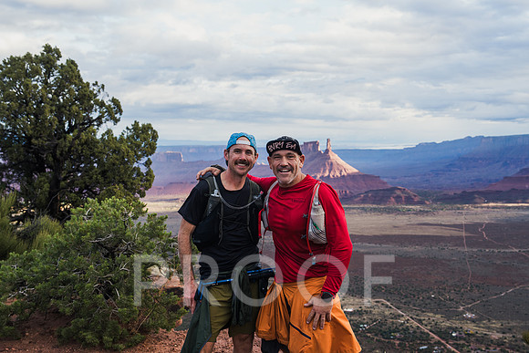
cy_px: 176
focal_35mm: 39
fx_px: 579
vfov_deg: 33.9
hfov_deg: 49.0
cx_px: 286
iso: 250
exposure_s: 1/160
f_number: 4.5
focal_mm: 36
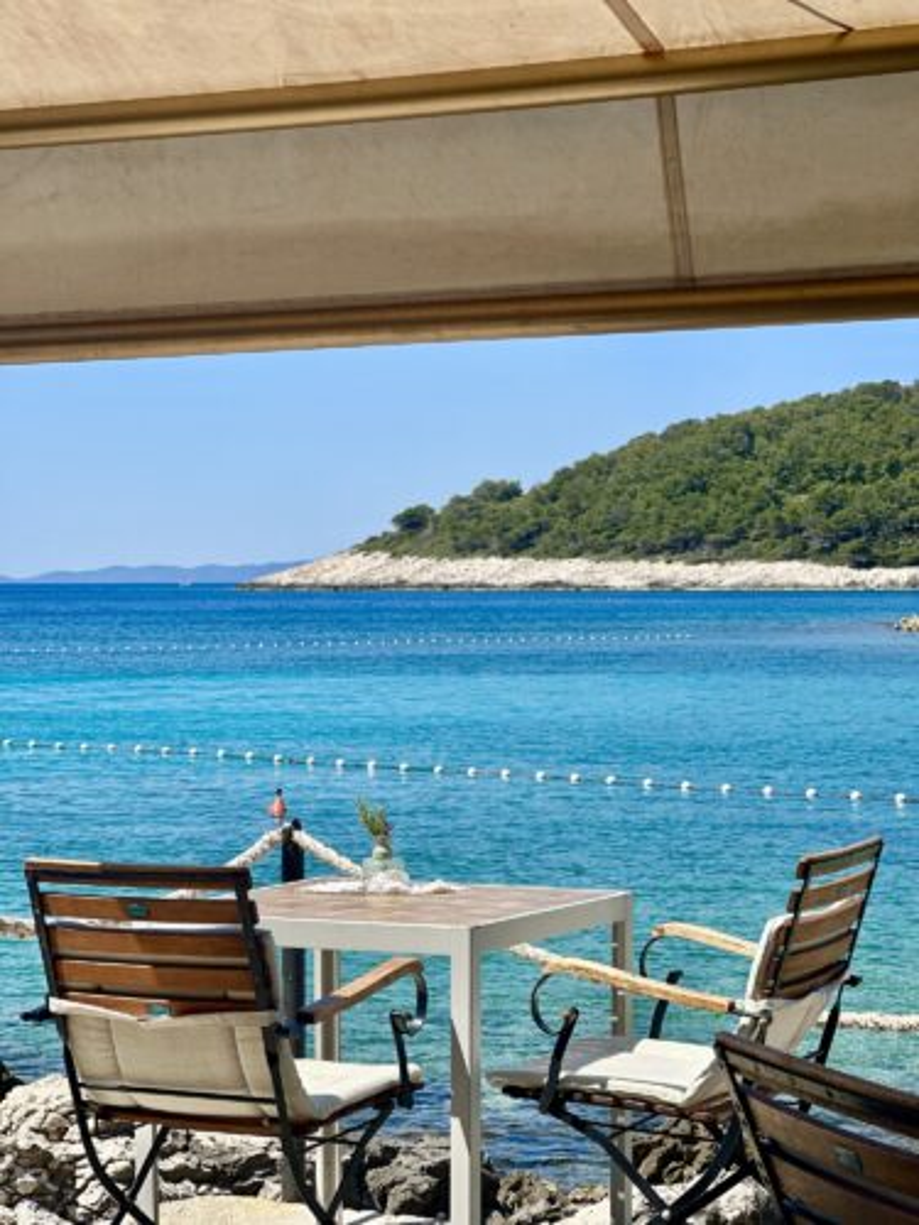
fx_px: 2726
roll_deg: -0.1
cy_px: 612
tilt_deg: +0.2
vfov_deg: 25.3
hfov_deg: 19.1
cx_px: 460
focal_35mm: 77
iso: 32
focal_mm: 9
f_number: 2.8
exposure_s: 1/847
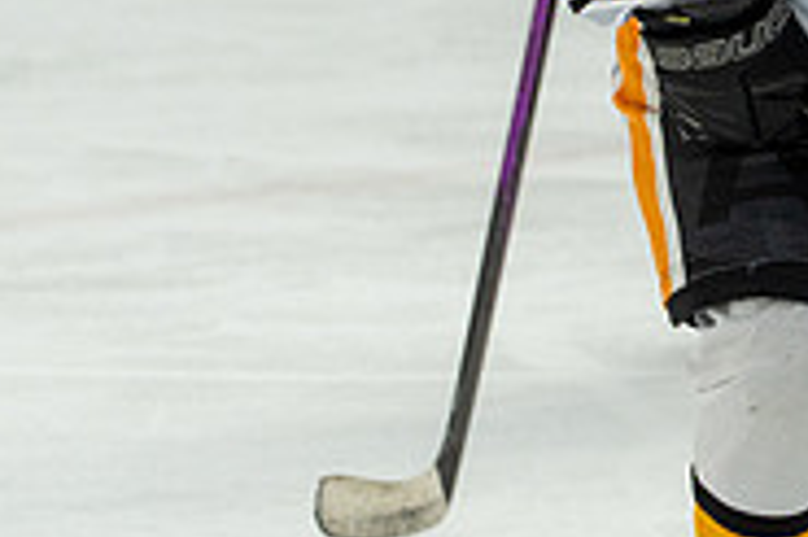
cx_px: 1039
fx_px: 12244
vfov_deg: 2.5
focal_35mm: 546
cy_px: 168
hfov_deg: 3.8
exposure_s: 1/1600
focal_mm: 116
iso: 800
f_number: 3.5
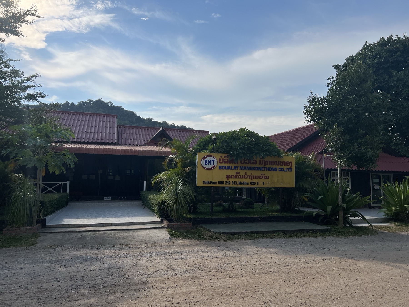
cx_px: 204
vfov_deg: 53.1
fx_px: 307
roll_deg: -0.9
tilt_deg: +3.7
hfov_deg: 67.3
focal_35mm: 26
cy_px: 154
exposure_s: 1/8696
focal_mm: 5.7
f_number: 1.5
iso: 50
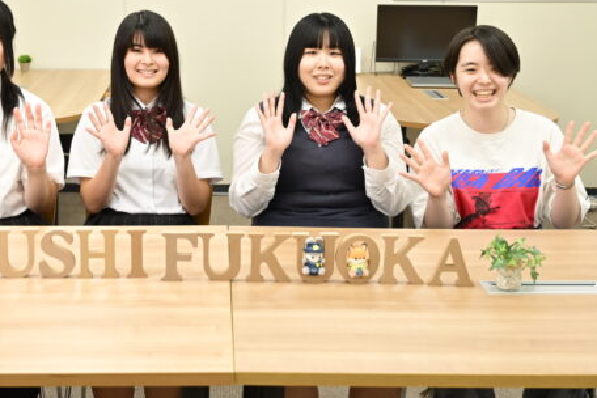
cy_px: 67
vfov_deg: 22.6
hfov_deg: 33.8
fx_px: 978
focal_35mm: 59
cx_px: 229
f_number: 4
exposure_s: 1/400
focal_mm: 35
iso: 2000
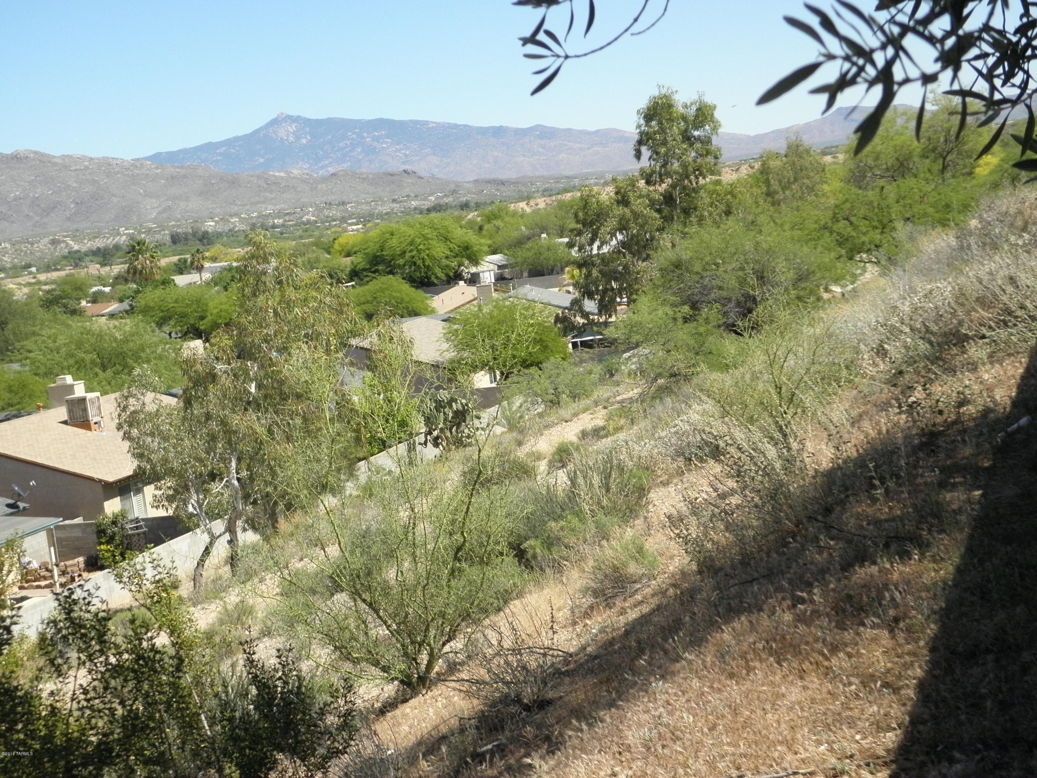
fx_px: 1767
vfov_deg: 24.8
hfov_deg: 32.7
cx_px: 518
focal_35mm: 59
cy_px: 389
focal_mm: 10.6
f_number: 8.2
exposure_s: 1/250
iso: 200
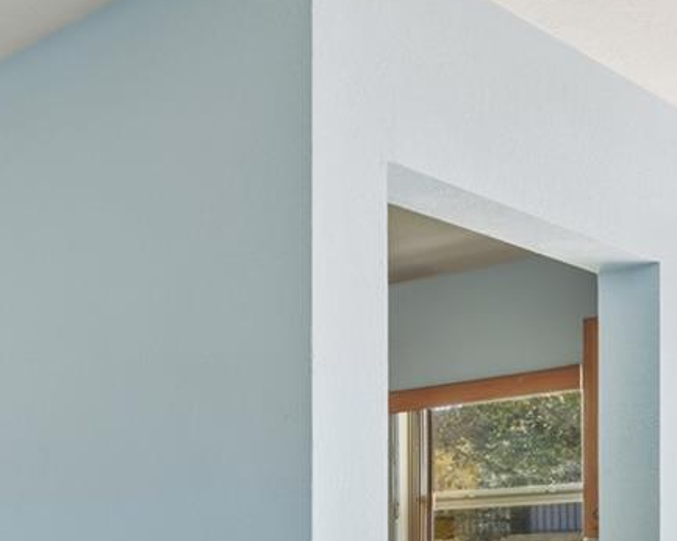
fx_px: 1041
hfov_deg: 24.7
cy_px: 597
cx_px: -413
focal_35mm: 52
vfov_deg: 26.7
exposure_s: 1/25
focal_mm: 15
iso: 100
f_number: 8
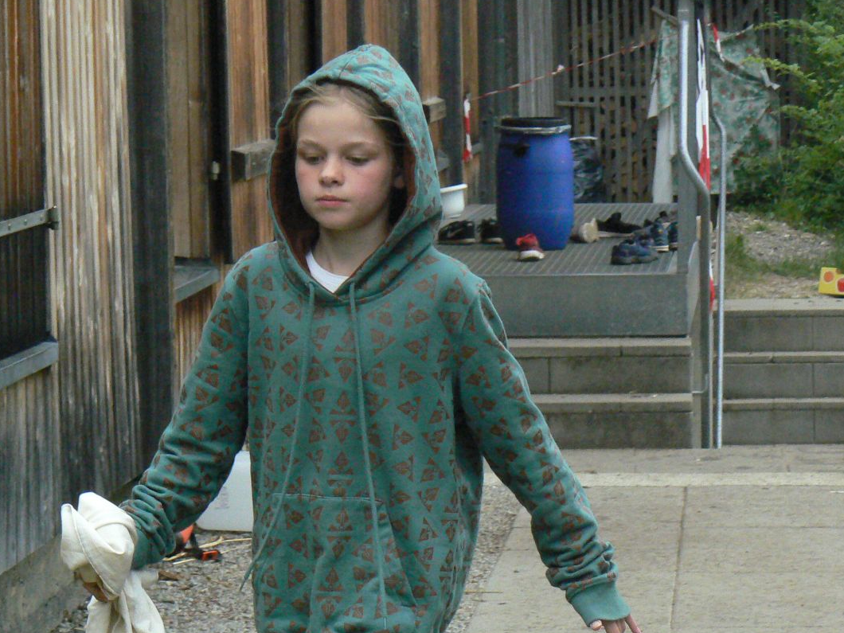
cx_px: 453
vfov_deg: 9.3
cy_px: 268
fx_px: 3877
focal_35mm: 159
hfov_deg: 12.4
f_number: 5.6
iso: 400
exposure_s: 1/320
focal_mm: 19.5
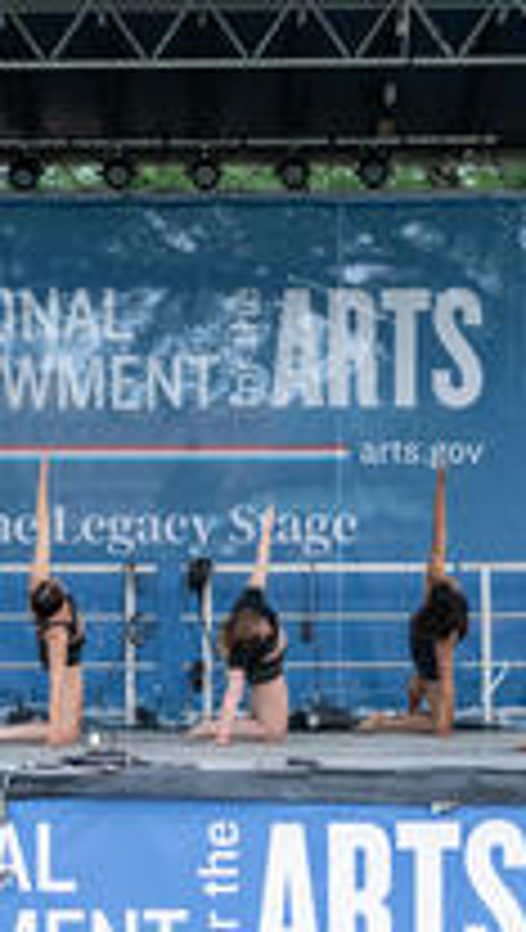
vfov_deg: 21.9
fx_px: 2396
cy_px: 565
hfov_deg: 12.5
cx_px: 180
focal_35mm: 97
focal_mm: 48
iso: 1600
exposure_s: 1/400
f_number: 4
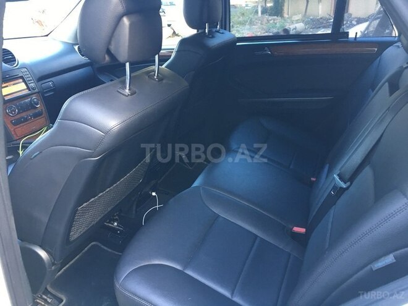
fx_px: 342
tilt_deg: -24.7
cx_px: 204
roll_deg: +2.5
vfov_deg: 48.2
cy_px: 153
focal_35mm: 29
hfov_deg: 61.7
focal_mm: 4.15
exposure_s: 1/33
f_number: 2.2
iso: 100
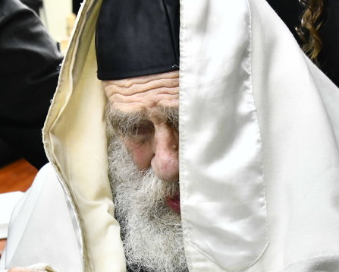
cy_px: 255
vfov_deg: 10.9
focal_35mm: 141
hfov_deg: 13.7
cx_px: 174
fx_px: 1415
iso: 2500
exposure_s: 1/200
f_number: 5.6
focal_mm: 48
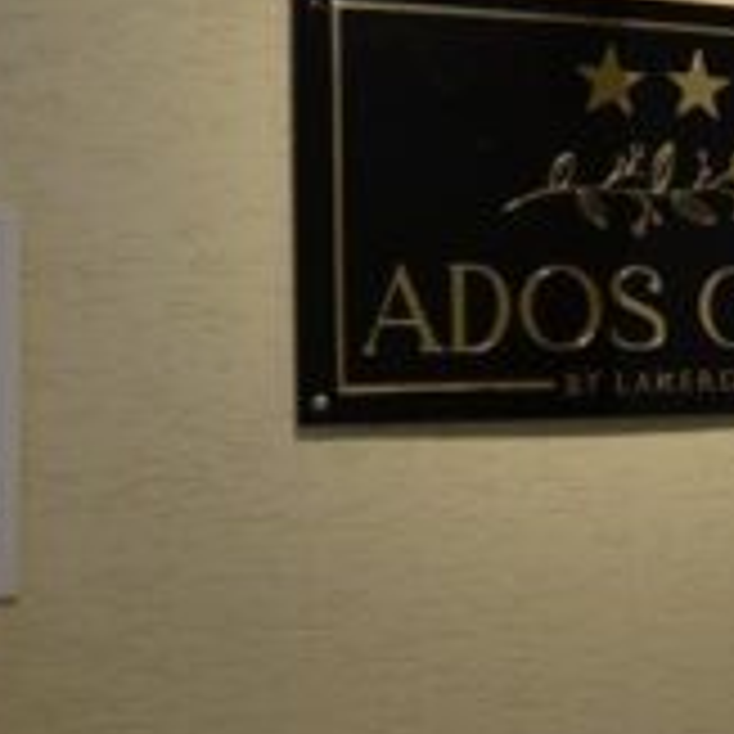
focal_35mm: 60
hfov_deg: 27.1
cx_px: 729
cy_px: 367
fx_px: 1439
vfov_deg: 28.6
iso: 400
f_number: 4.8
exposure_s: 1/90
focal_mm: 10
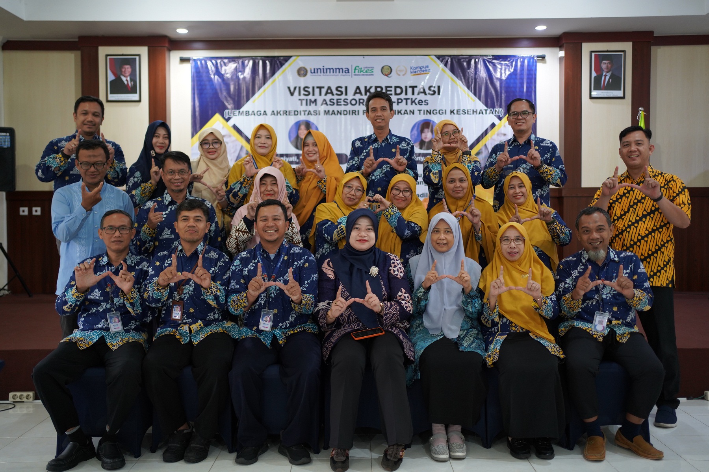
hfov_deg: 54.4
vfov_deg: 37.9
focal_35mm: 35
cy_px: 236
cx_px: 354
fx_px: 689
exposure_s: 1/100
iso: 1000
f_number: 1.8
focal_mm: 35
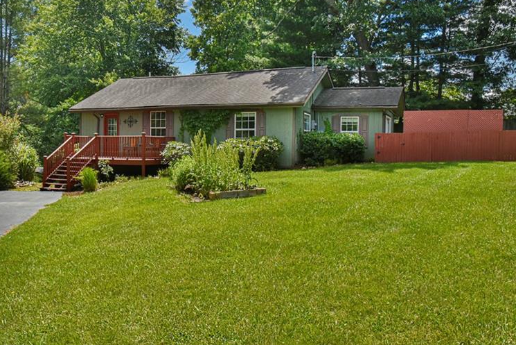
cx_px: 217
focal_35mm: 33
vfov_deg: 39.9
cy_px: 195
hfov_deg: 56.9
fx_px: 473
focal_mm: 24
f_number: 13
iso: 1600
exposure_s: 1/640
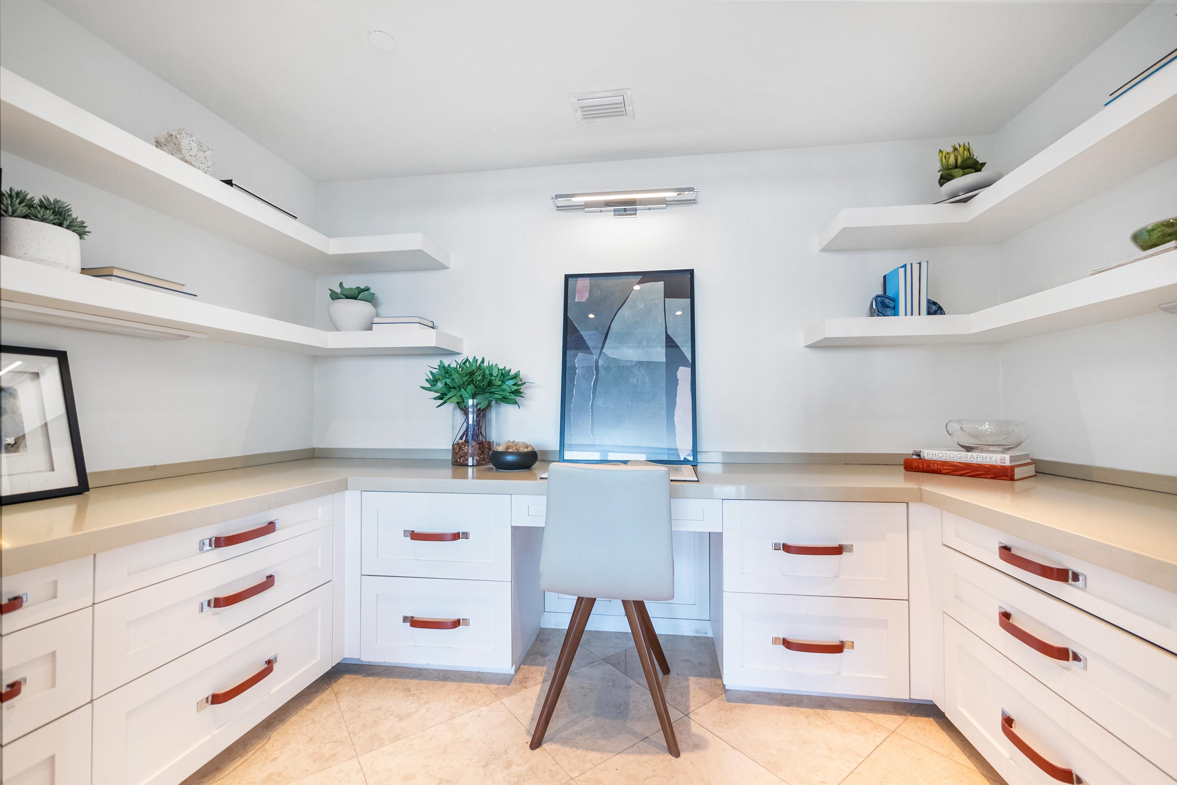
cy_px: 392
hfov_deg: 104.3
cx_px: 588
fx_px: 458
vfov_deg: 81.2
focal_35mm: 14
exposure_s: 1/60
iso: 800
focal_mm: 7
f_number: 4.5
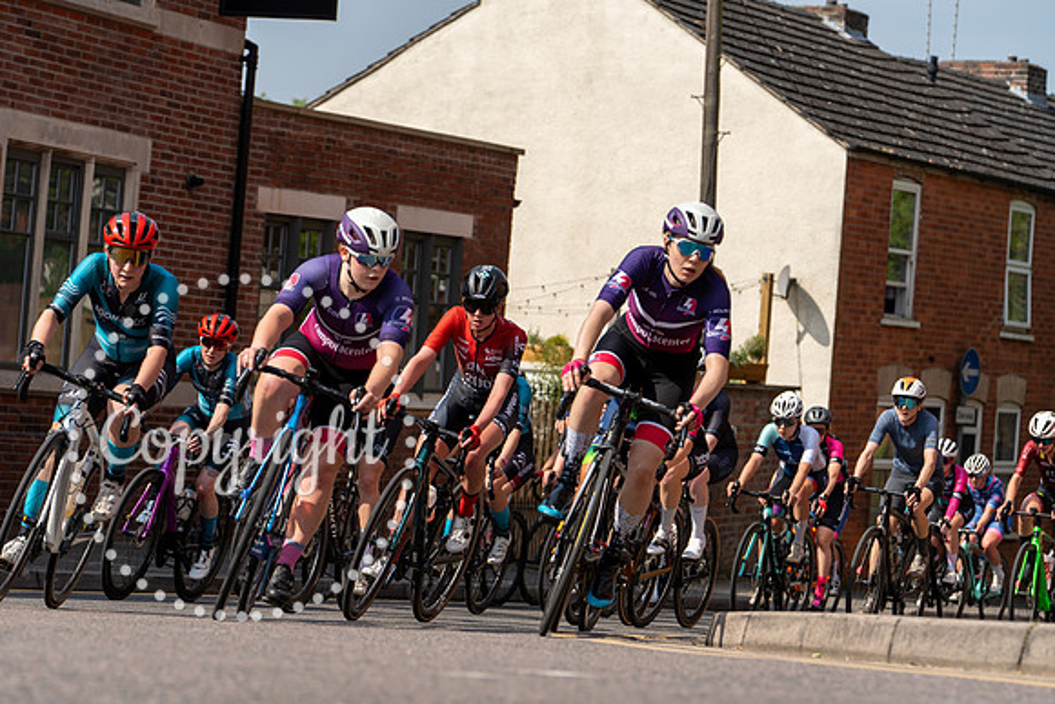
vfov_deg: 12.0
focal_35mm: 114
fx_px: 3341
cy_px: 352
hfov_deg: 17.9
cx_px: 528
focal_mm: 114
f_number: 5
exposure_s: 1/1250
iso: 200
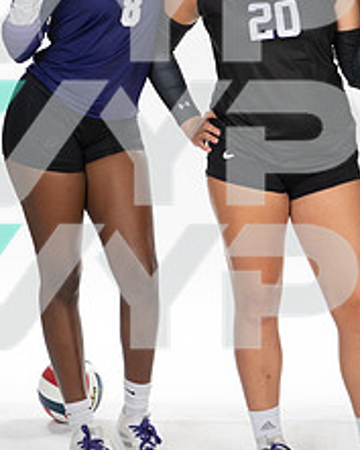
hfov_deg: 12.3
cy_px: 145
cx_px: 203
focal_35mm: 126
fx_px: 1677
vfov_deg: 15.2
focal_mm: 66
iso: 800
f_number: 7.1
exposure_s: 1/320
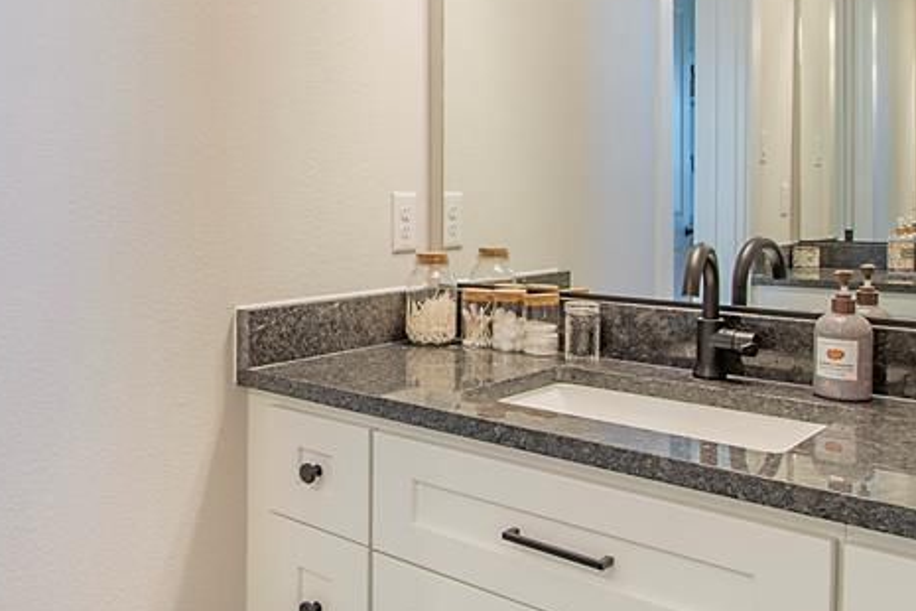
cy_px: 201
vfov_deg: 39.5
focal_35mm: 33
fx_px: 840
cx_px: 258
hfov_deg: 55.2
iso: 100
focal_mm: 10
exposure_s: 1/40
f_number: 7.1
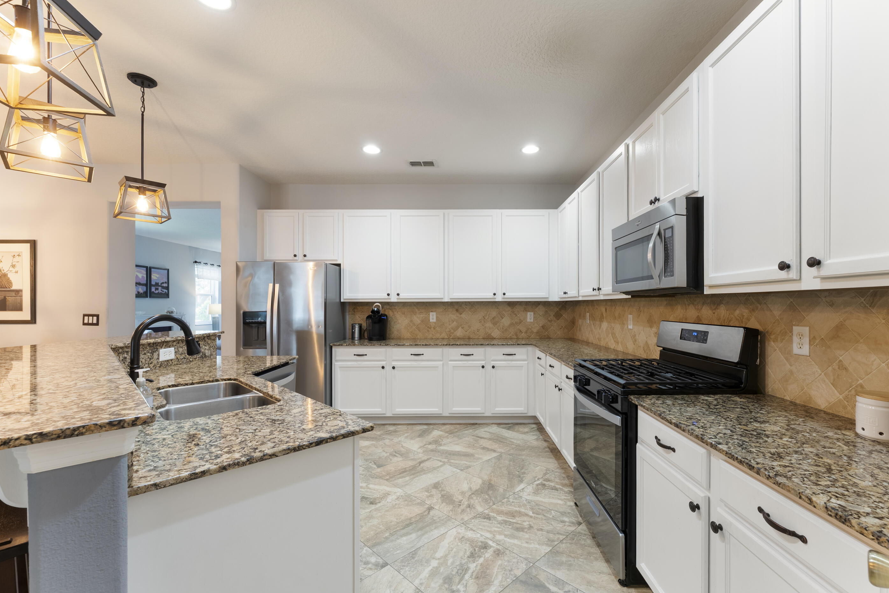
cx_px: 467
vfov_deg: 77.3
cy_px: 307
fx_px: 371
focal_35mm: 15
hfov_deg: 100.3
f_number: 9
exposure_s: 1
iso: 200
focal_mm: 14
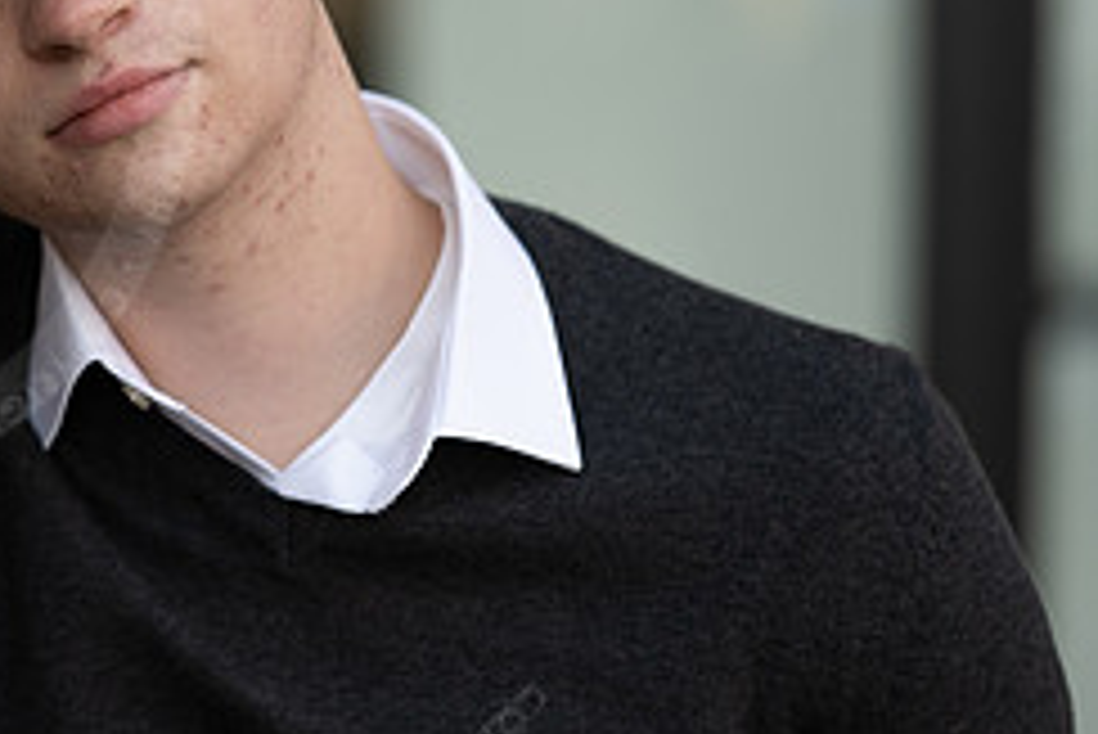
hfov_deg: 10.0
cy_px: 250
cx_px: -198
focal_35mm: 202
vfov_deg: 6.8
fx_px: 6164
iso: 200
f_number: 1.8
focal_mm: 85
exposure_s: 1/200
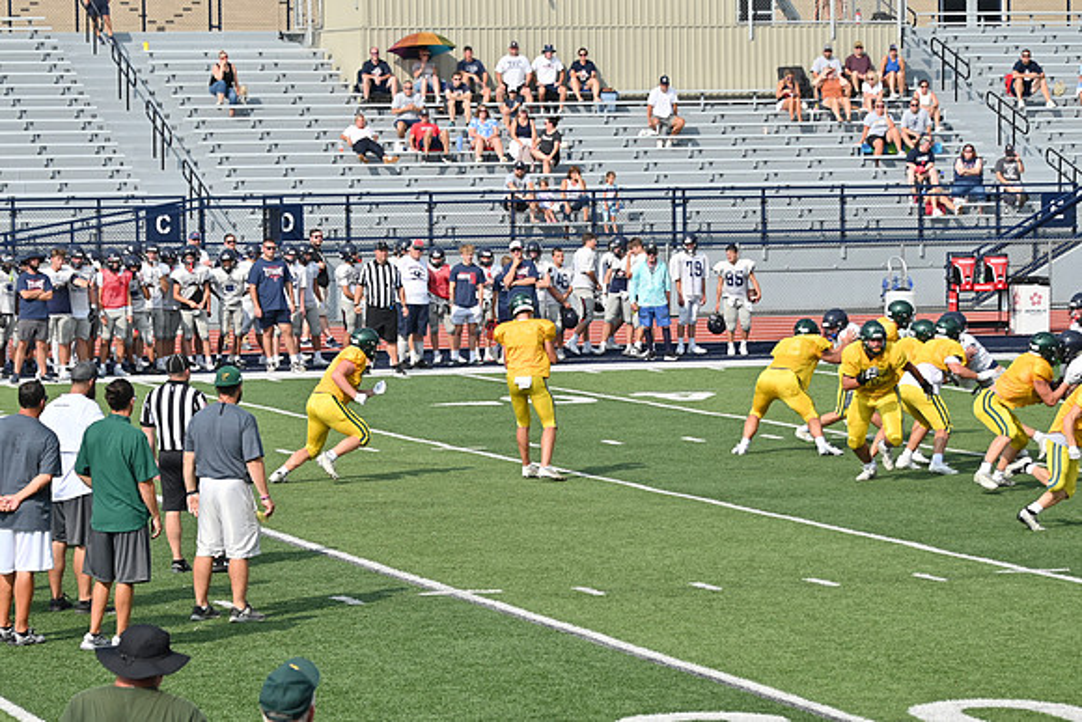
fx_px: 5050
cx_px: 541
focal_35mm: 168
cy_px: 361
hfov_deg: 12.2
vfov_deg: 8.2
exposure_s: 1/800
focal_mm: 112
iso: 100
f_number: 5.3
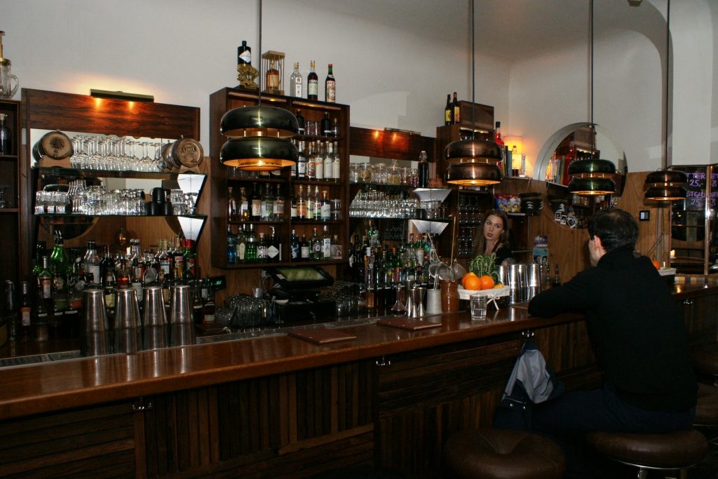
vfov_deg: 47.9
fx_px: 539
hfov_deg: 67.4
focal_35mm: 27
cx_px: 359
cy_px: 240
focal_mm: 18
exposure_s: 1/60
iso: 800
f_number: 5.6
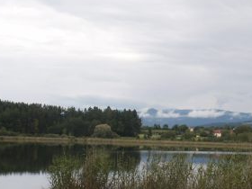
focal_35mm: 75
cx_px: 215
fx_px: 546
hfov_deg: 25.4
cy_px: 148
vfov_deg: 19.5
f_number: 6.7
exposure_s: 1/180
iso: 64
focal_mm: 7.19
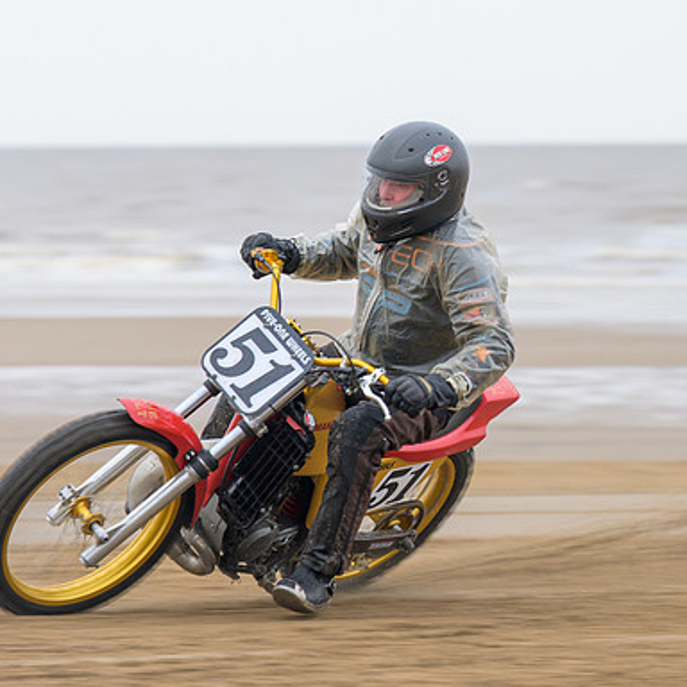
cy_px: 422
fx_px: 6130
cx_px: 166
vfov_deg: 6.4
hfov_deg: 6.4
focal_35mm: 273
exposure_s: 1/200
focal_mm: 115
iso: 100
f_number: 4
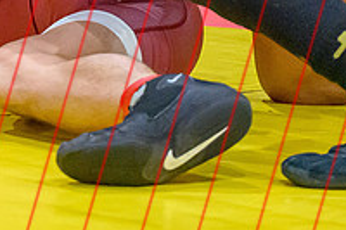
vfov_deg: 4.1
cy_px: -236
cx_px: -111
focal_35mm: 332
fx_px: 3188
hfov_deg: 6.2
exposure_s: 1/800
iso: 12800
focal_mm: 79
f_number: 2.8
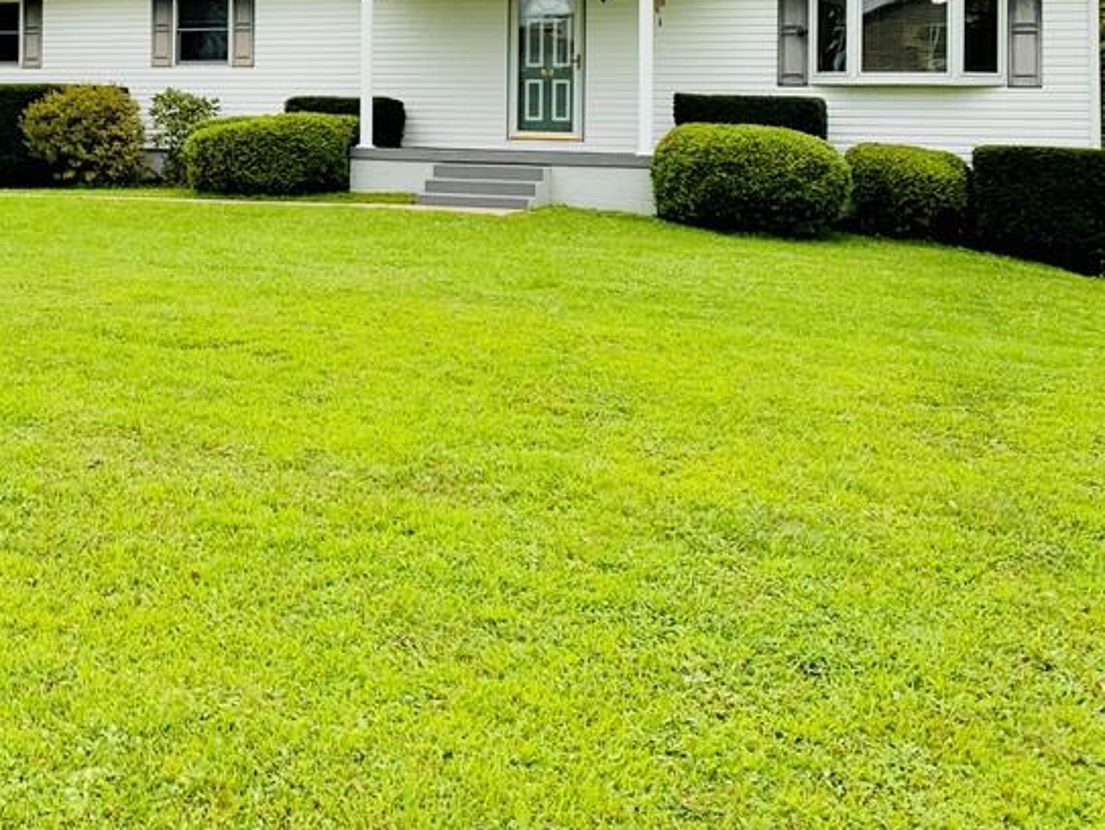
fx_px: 1565
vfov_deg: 28.7
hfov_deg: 37.3
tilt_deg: +1.3
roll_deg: -0.9
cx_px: 193
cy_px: 102
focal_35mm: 49
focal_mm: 4.25
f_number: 1.8
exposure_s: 1/2114
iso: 25
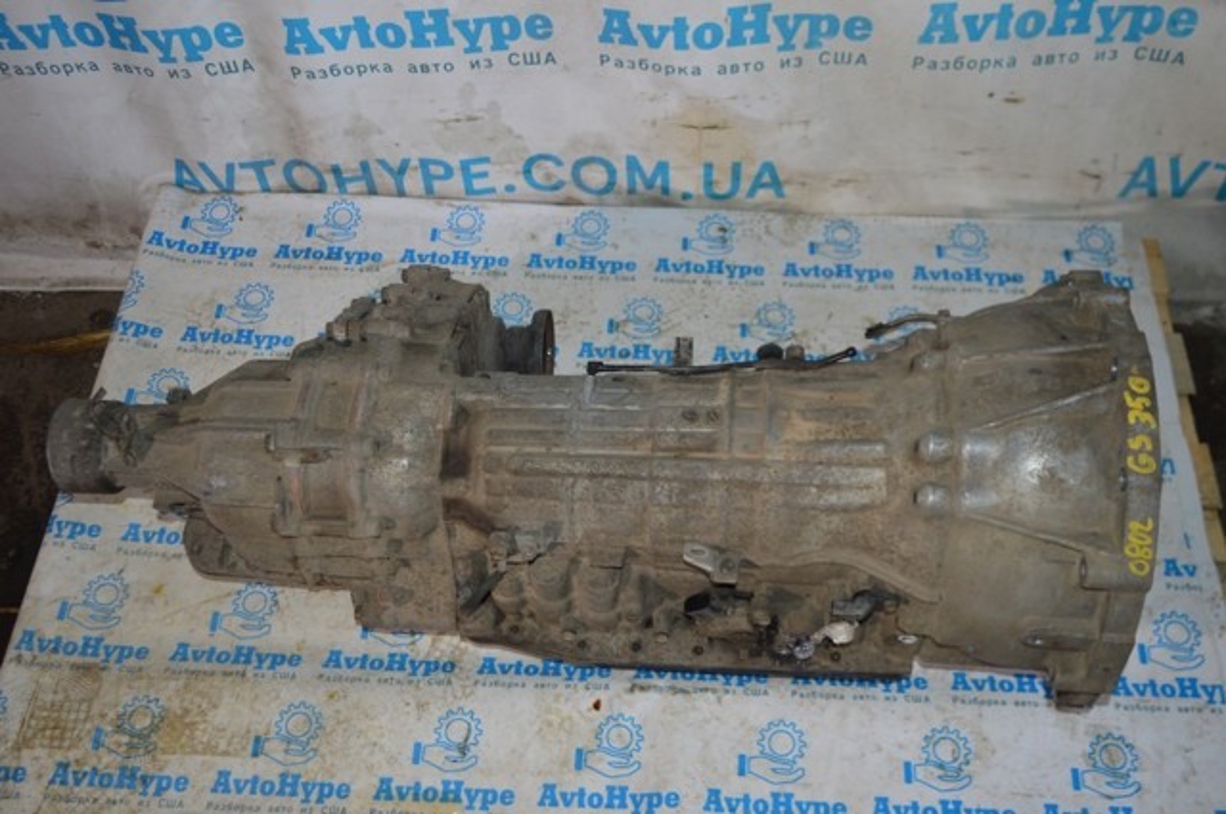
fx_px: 1224
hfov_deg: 53.2
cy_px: 407
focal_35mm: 36
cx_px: 613
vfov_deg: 36.8
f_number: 4
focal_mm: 24
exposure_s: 1/60
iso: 400
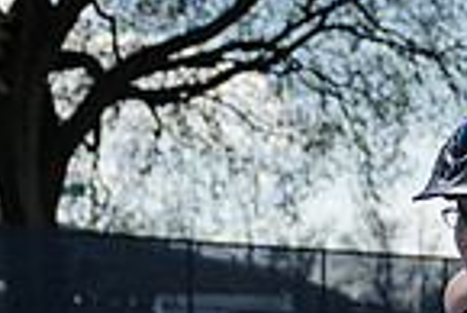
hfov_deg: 16.5
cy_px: 570
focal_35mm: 121
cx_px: 493
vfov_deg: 10.6
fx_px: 1571
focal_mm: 28
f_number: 3.2
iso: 100
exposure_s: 1/2000
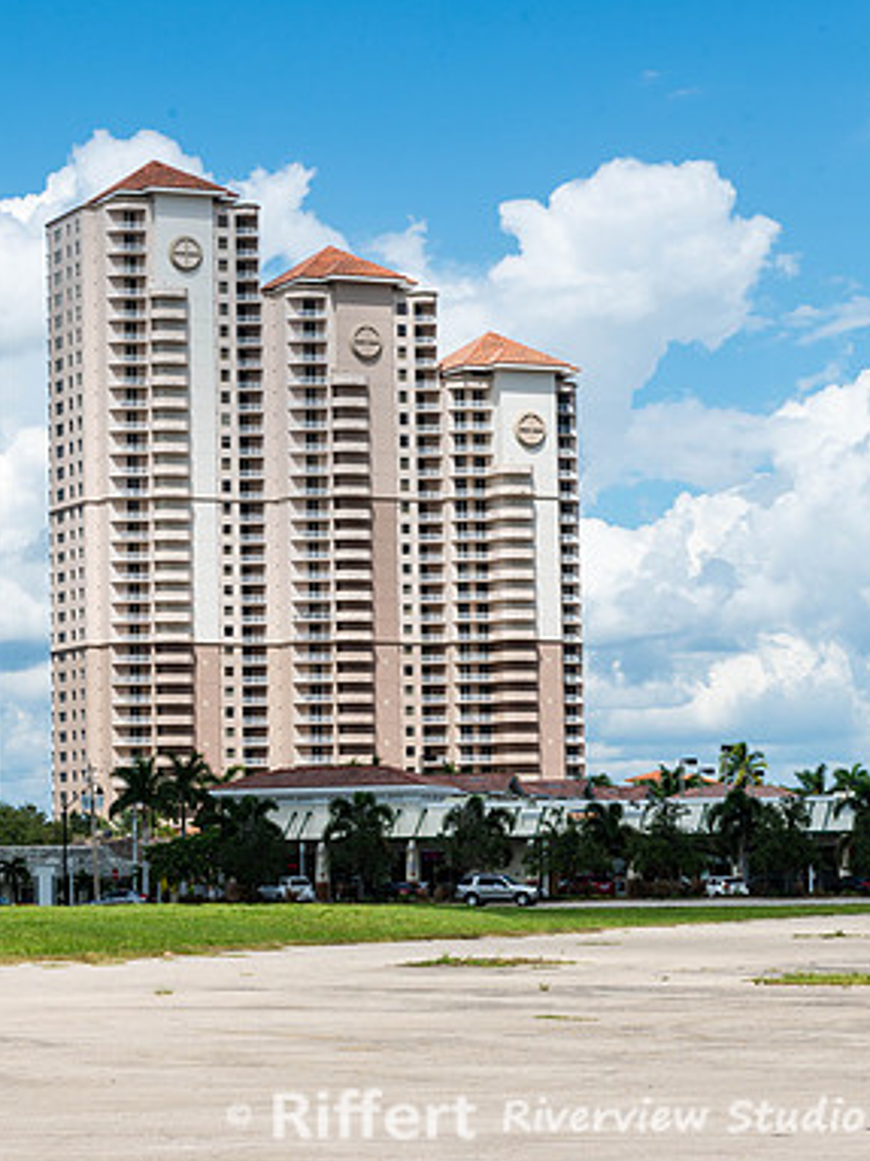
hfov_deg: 14.3
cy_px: 584
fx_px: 3420
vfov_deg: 19.3
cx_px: 24
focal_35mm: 102
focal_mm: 70
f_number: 13
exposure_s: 1/160
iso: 100
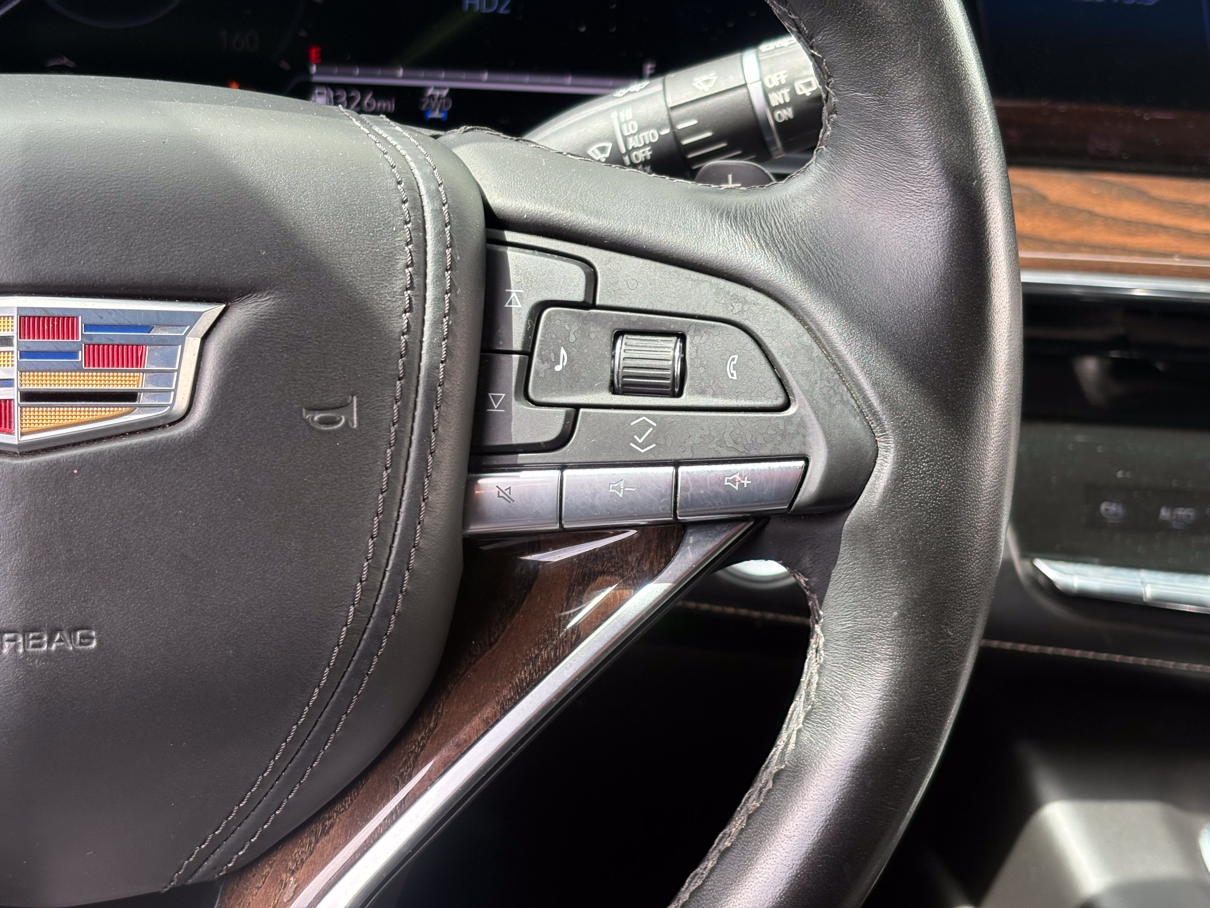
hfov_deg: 36.8
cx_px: 605
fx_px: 1818
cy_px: 454
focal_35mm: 52
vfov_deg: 28.0
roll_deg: -6.4
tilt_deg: -28.7
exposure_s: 1/259
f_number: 1.6
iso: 40
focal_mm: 5.96
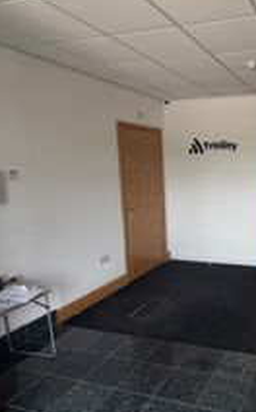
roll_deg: +2.7
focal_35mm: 28
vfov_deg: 66.5
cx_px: 258
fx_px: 313
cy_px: 204
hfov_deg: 39.1
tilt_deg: -5.8
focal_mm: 2.22
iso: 250
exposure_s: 1/100
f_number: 2.2
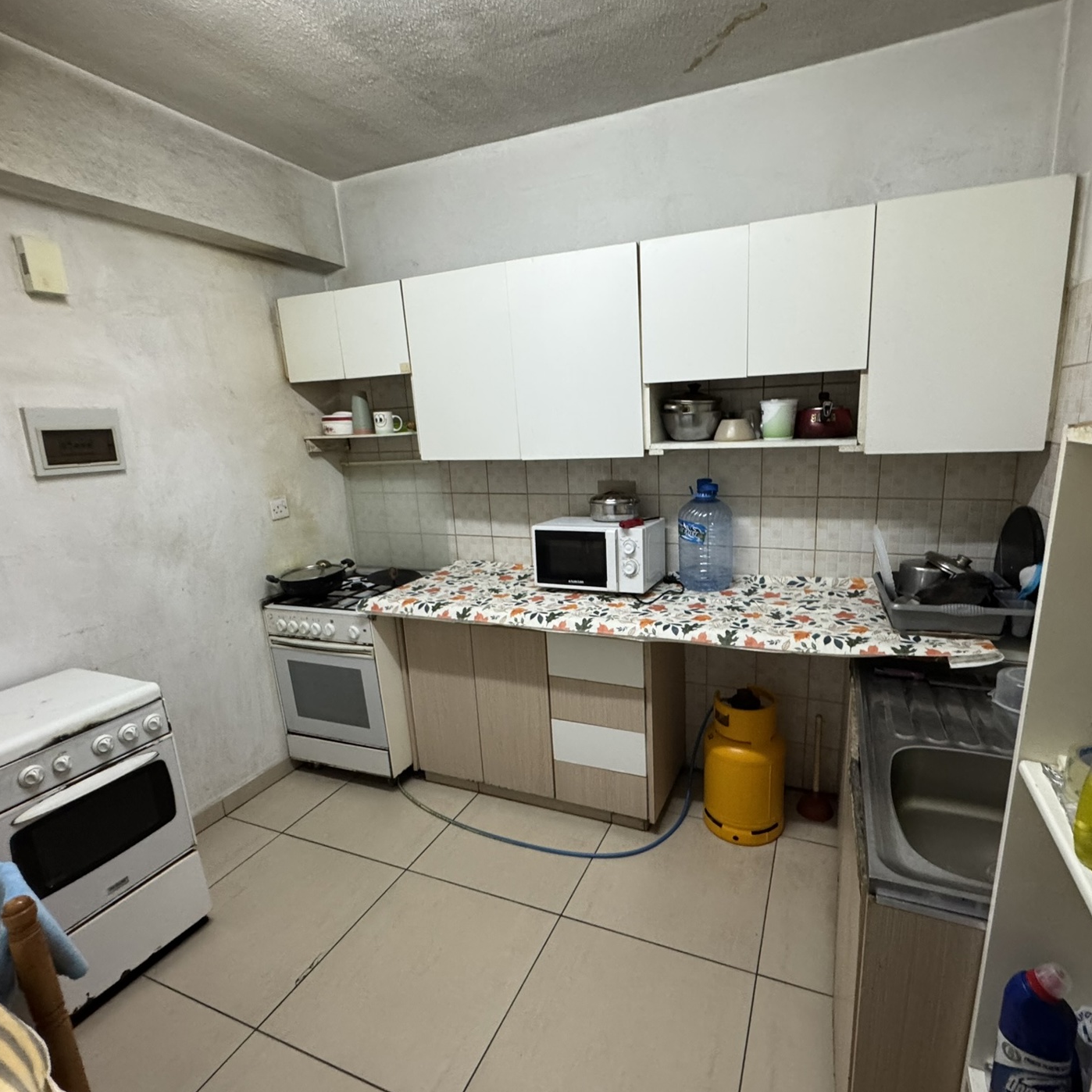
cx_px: 594
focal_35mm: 17
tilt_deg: -11.7
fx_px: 607
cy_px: 552
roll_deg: +2.2
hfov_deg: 83.8
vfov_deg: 84.0
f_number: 2.2
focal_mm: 2.22
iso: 400
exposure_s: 1/50
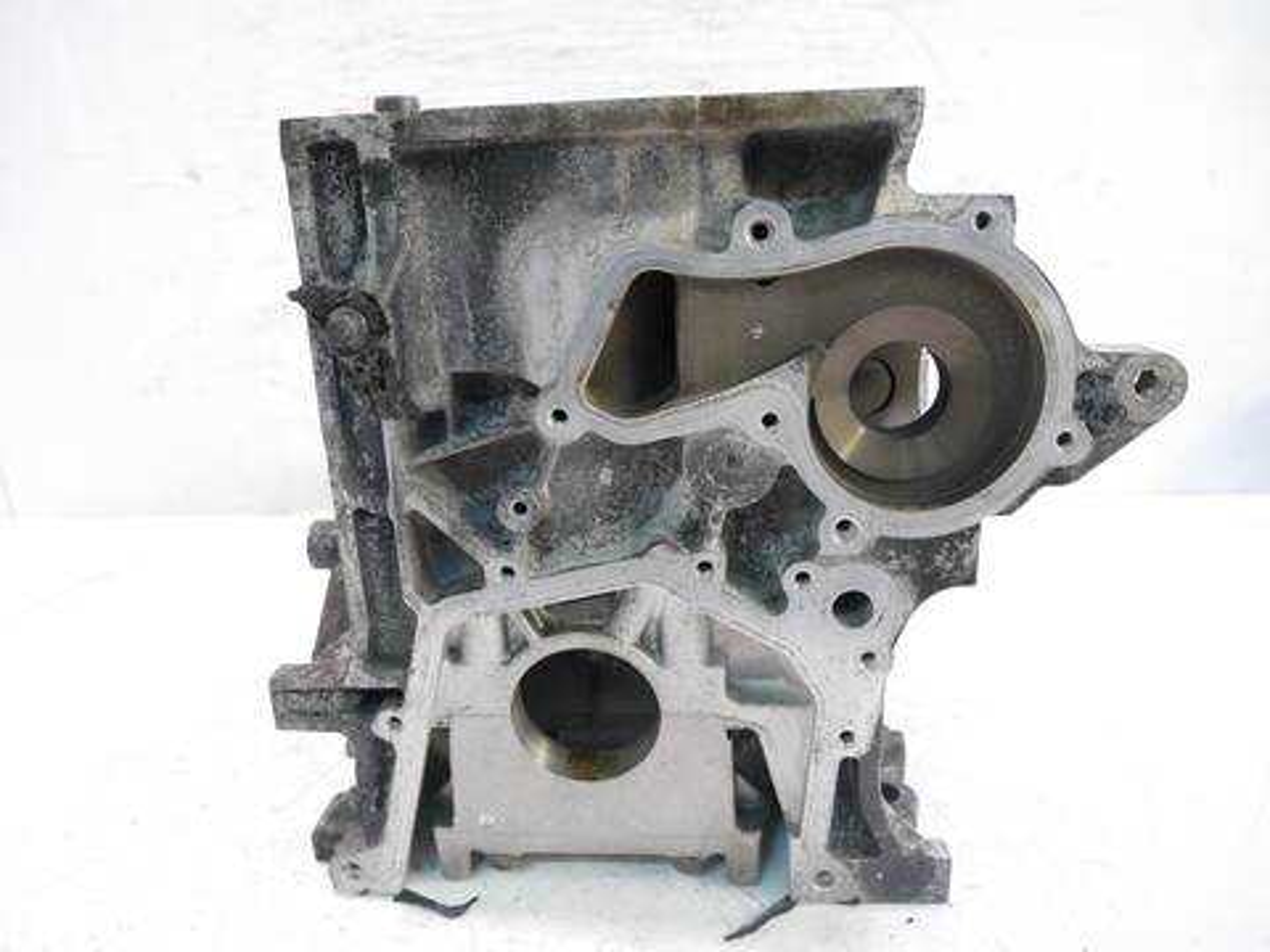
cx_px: 635
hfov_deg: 71.6
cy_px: 476
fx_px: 881
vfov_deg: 56.8
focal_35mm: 24
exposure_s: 1/125
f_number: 3.5
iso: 3200
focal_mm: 12
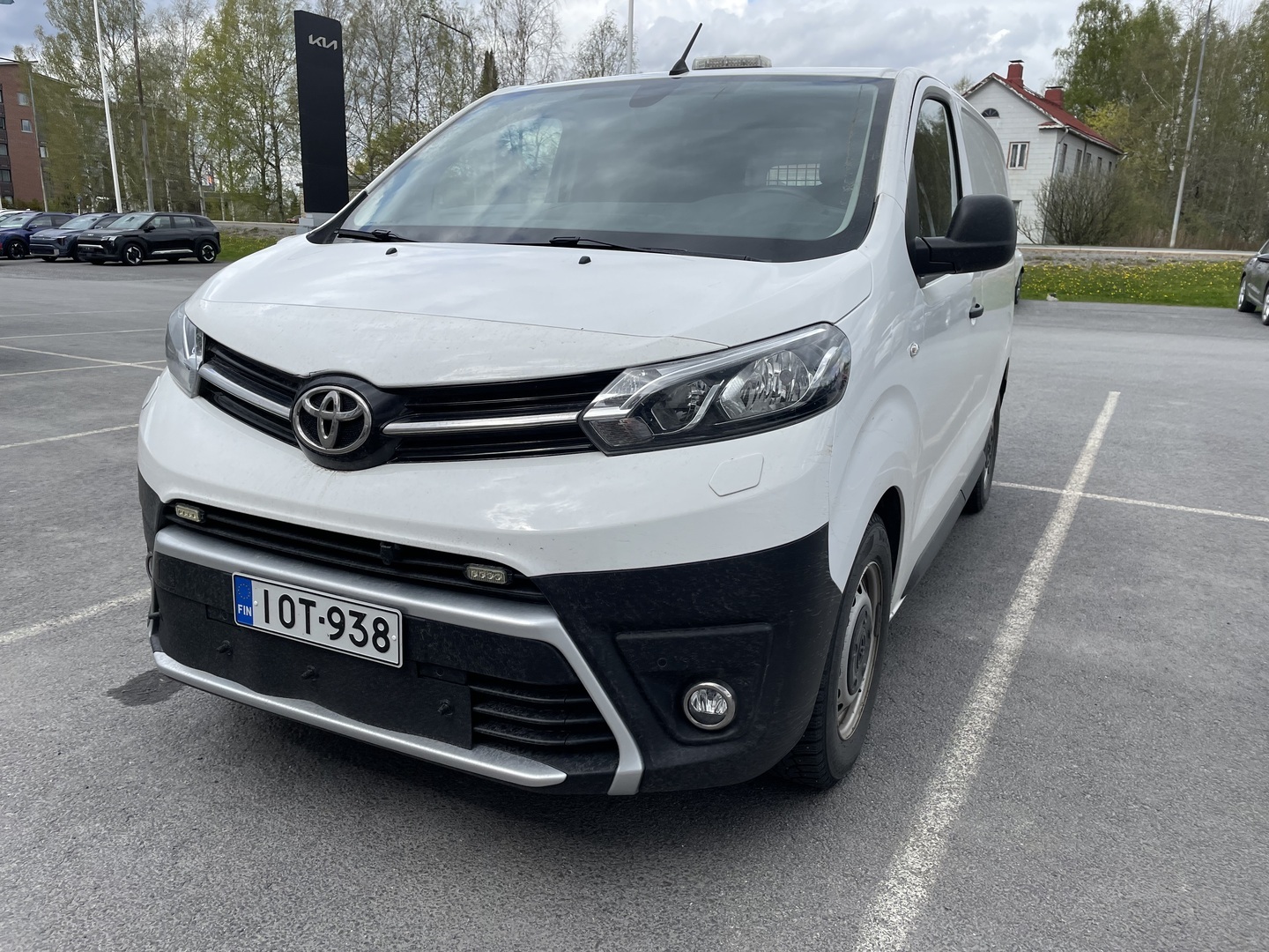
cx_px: 634
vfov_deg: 53.1
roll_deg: +0.0
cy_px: 476
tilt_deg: -15.6
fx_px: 953
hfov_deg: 67.3
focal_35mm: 26
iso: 32
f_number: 1.6
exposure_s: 1/2257
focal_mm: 4.2
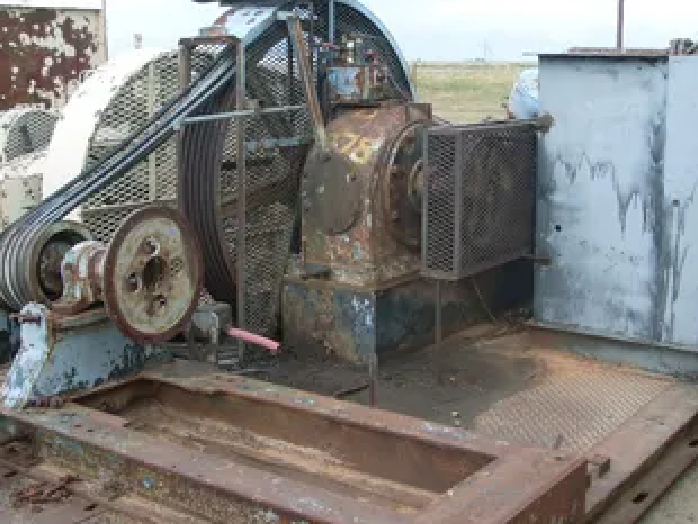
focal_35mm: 49
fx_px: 989
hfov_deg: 38.7
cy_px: 259
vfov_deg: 29.7
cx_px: 432
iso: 80
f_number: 3
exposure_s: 1/250
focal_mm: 6.3
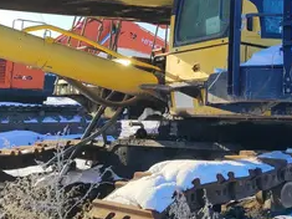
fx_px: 489
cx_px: 286
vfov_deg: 24.8
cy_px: 42
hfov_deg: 31.0
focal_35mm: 58
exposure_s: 1/640
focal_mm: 5.89
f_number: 1.89
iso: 50
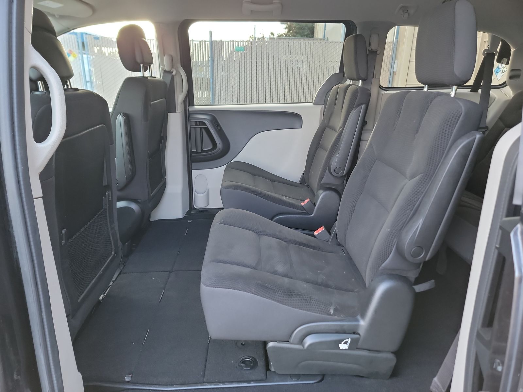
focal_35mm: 24
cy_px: 196
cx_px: 262
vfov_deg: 56.8
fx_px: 363
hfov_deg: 71.6
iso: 509
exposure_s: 1/59
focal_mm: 6.7
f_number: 1.8
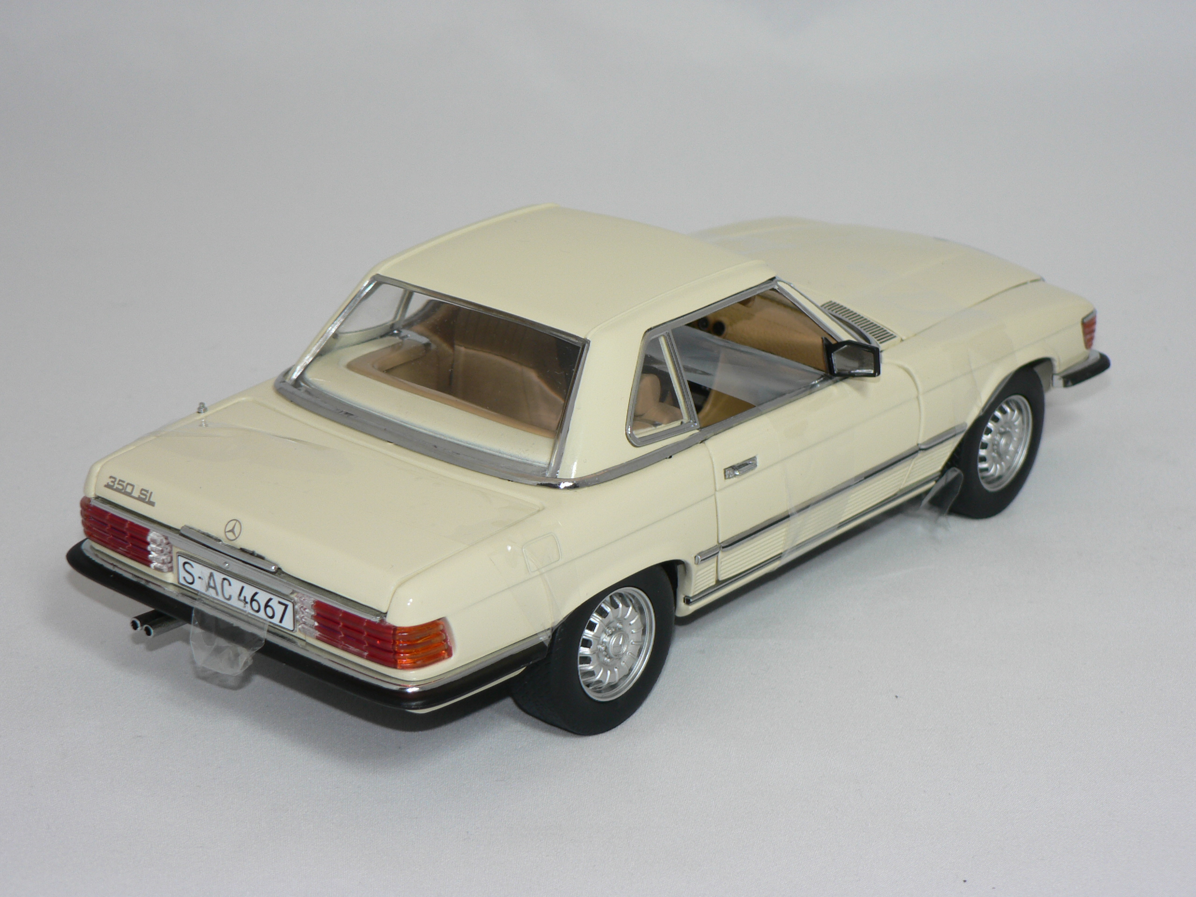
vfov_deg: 18.0
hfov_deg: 23.8
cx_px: 598
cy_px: 448
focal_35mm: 82
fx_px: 2833
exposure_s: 1/60
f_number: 3.2
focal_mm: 13.7
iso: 80
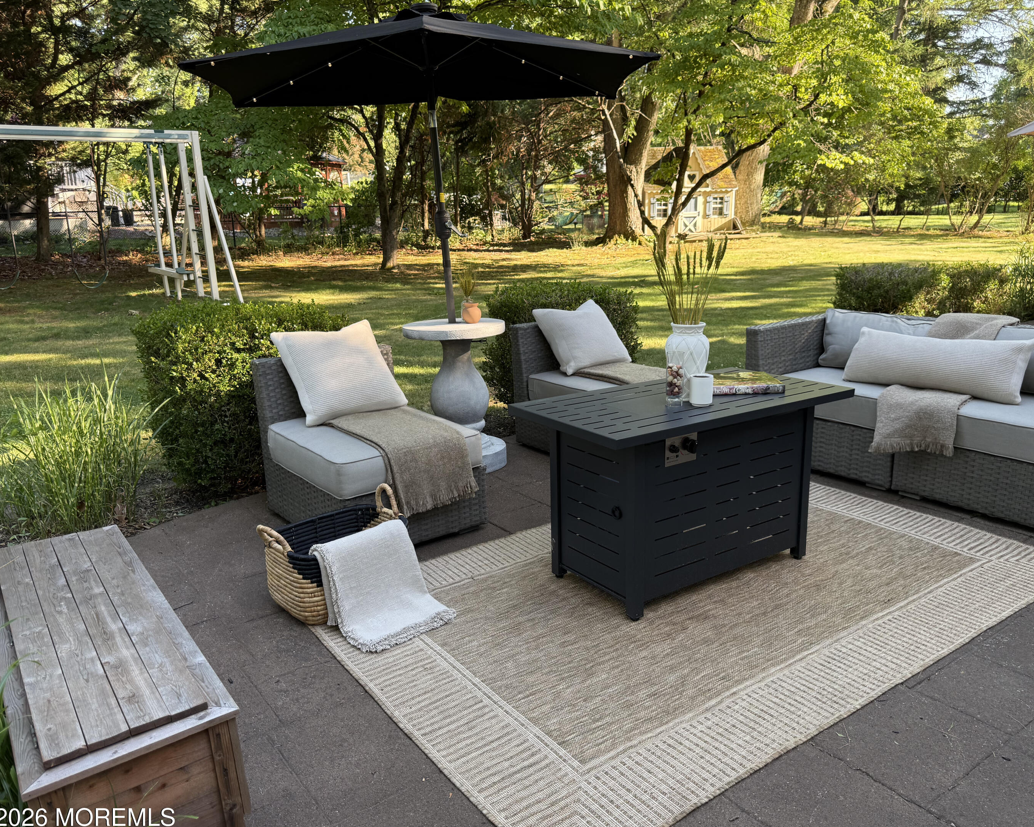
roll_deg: -0.4
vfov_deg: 54.9
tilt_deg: -15.7
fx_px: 796
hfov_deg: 66.0
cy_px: 427
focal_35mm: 26
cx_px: 548
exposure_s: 1/258
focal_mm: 6.76
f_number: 1.78
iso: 100
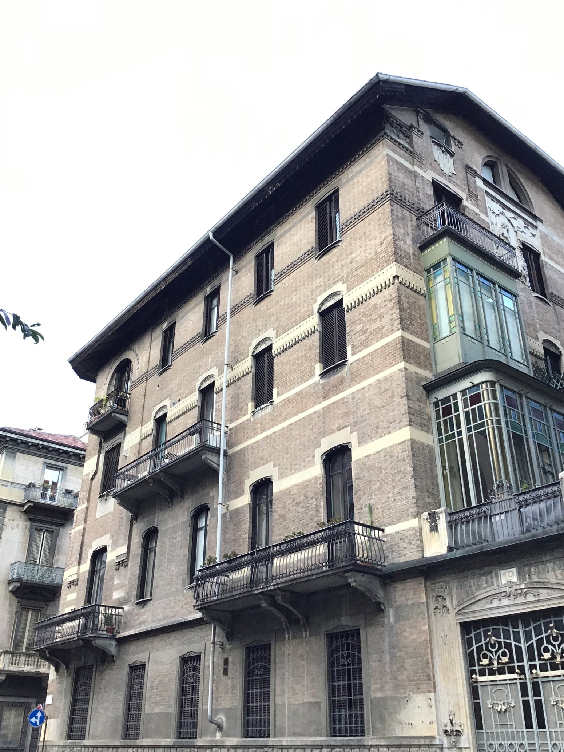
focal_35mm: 32
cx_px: 280
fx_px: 695
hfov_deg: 44.2
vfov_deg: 56.8
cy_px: 371
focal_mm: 3.3
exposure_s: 1/33
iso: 32
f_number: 2.4
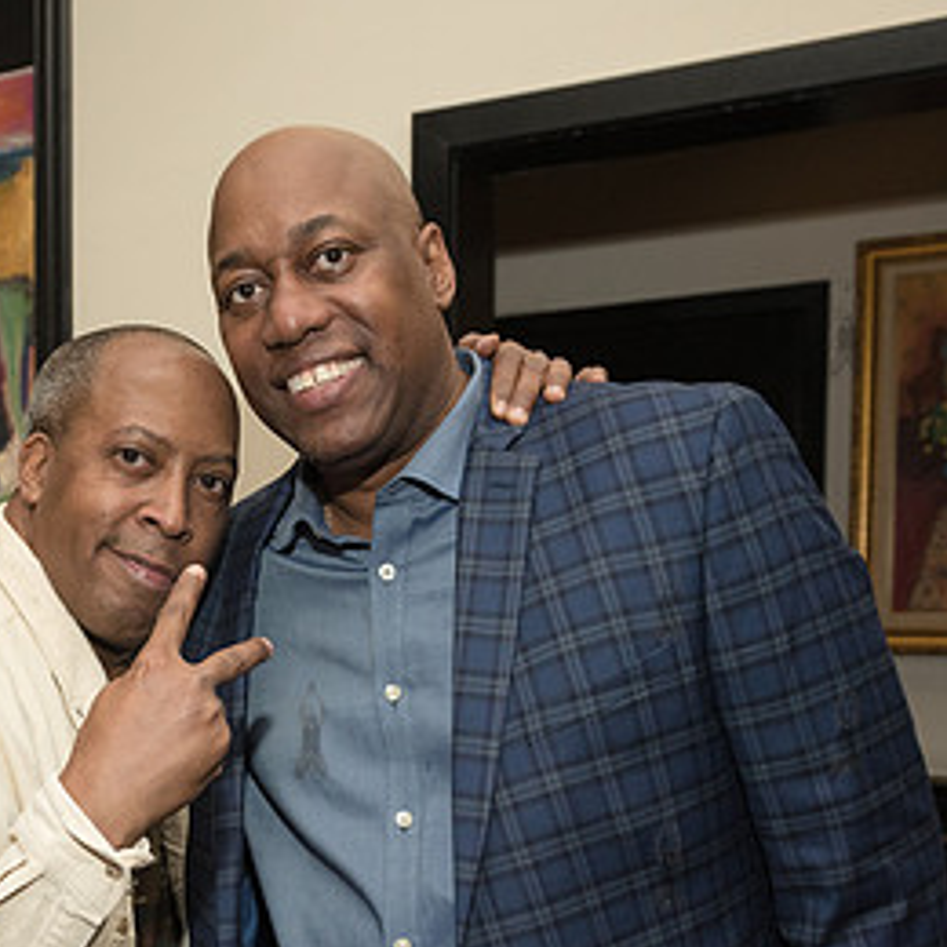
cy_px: 728
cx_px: 270
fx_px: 1640
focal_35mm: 53
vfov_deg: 31.5
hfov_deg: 31.8
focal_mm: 24
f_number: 4.5
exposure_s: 1/250
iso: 1600
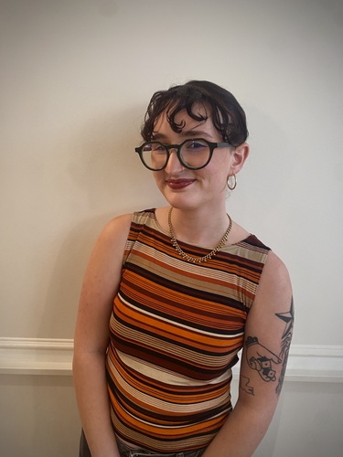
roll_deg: -0.5
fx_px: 344
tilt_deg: -9.5
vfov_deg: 67.3
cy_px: 228
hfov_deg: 53.1
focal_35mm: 26
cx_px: 172
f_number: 1.8
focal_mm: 4.25
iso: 160
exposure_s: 1/60
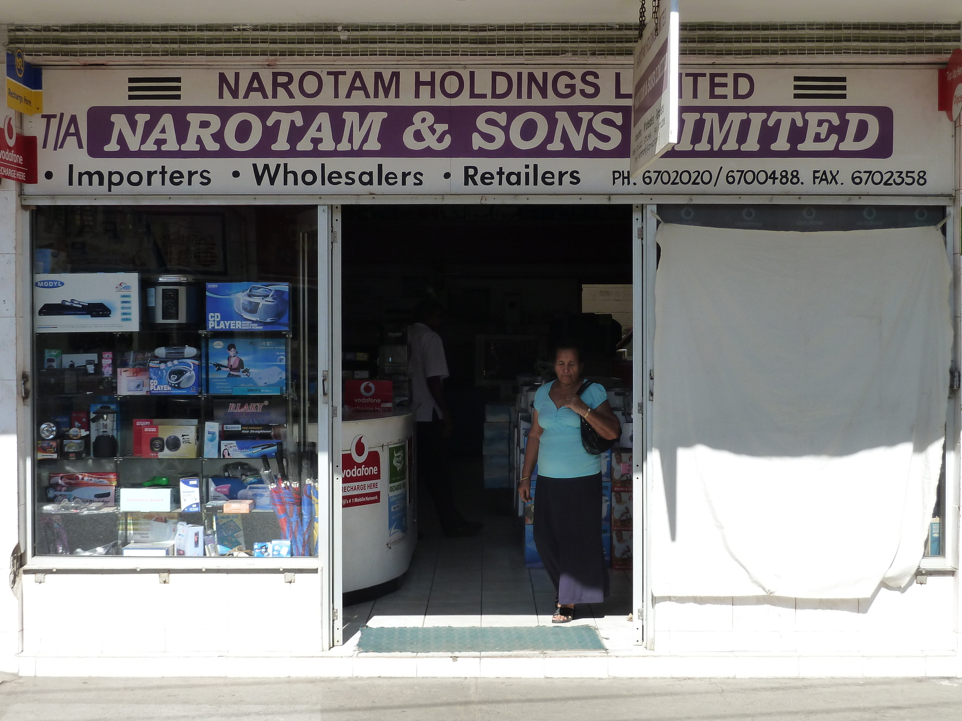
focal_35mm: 55
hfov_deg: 34.9
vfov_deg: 26.6
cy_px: 360
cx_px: 481
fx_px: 1528
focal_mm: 9.1
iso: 125
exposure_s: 1/400
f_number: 3.9
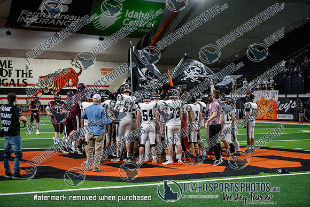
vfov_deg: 19.5
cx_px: 155
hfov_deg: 28.8
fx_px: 603
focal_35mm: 70
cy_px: 104
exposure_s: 1/1250
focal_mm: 70
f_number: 2.8
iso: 5000
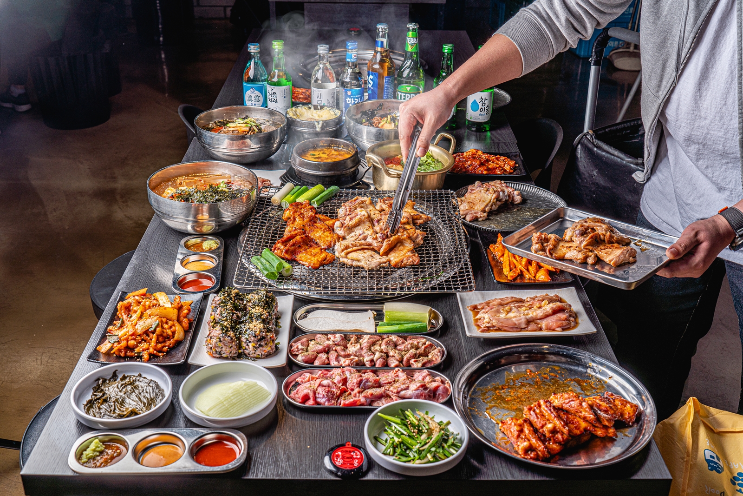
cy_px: 248
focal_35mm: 39
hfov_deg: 49.5
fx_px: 805
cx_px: 372
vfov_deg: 34.2
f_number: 8
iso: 100
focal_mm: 39
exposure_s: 1/125
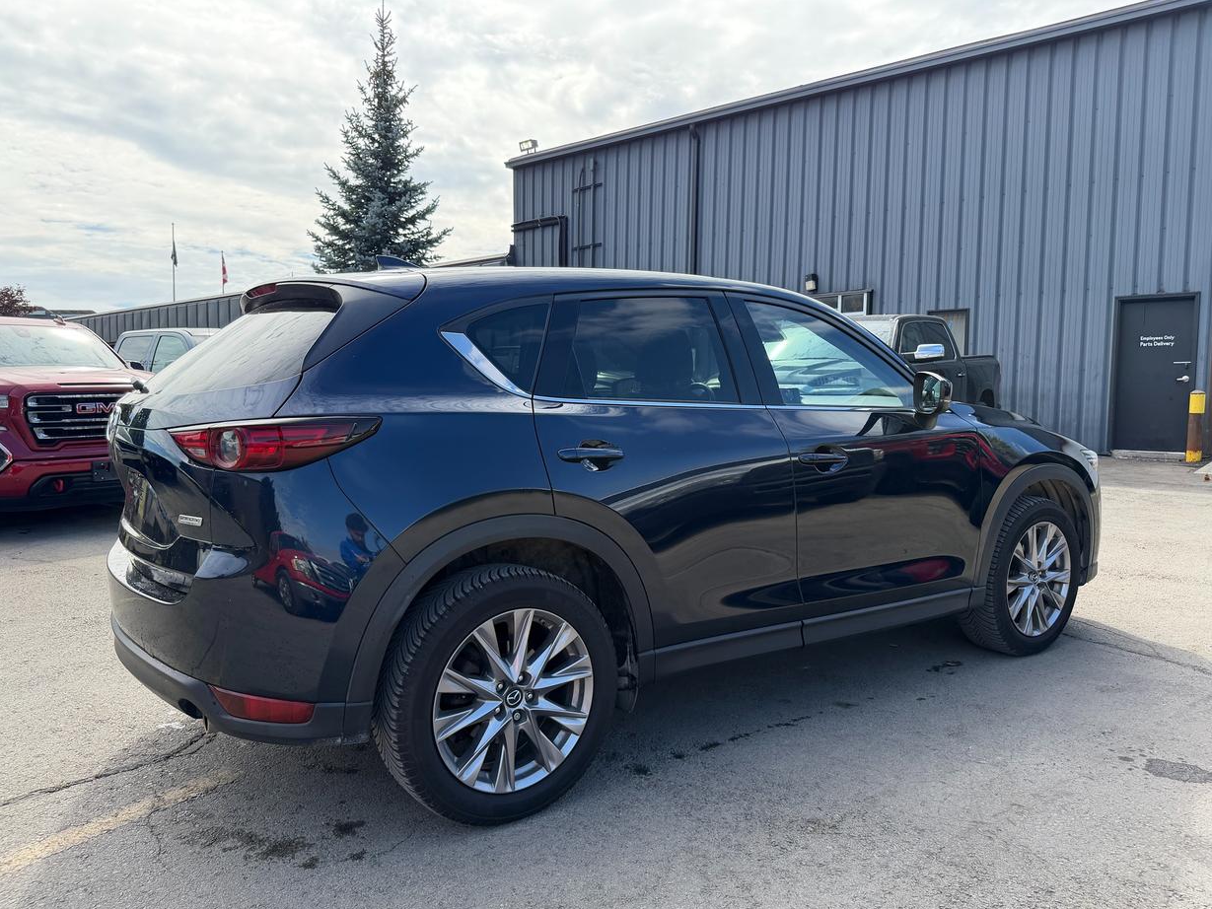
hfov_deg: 69.4
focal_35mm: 25
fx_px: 875
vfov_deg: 54.9
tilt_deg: -5.0
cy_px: 471
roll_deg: -0.3
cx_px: 582
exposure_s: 1/2053
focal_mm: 6.76
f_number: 1.78
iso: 100
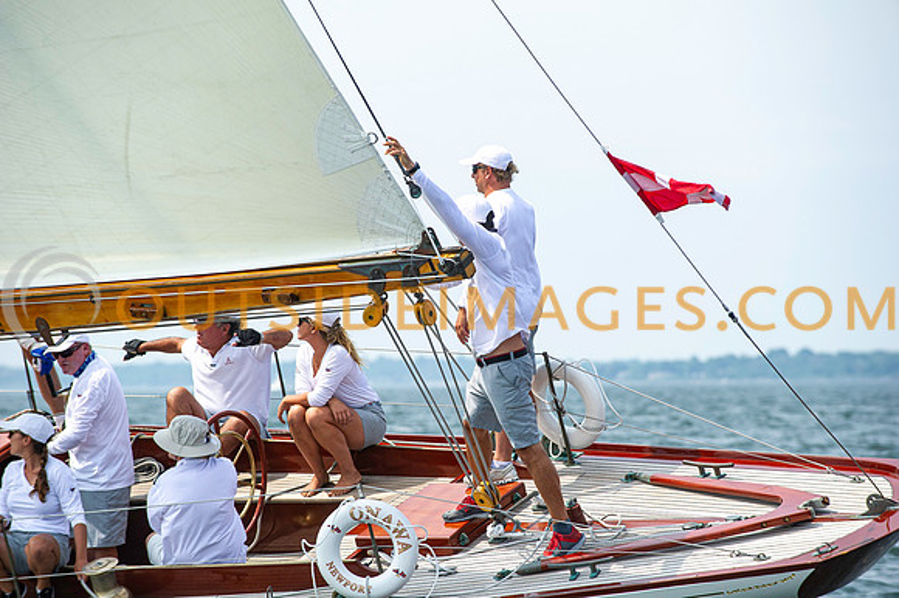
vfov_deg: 6.9
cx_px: 450
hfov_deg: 10.3
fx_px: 4991
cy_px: 299
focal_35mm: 200
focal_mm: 200
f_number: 5.6
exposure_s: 1/1600
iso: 320
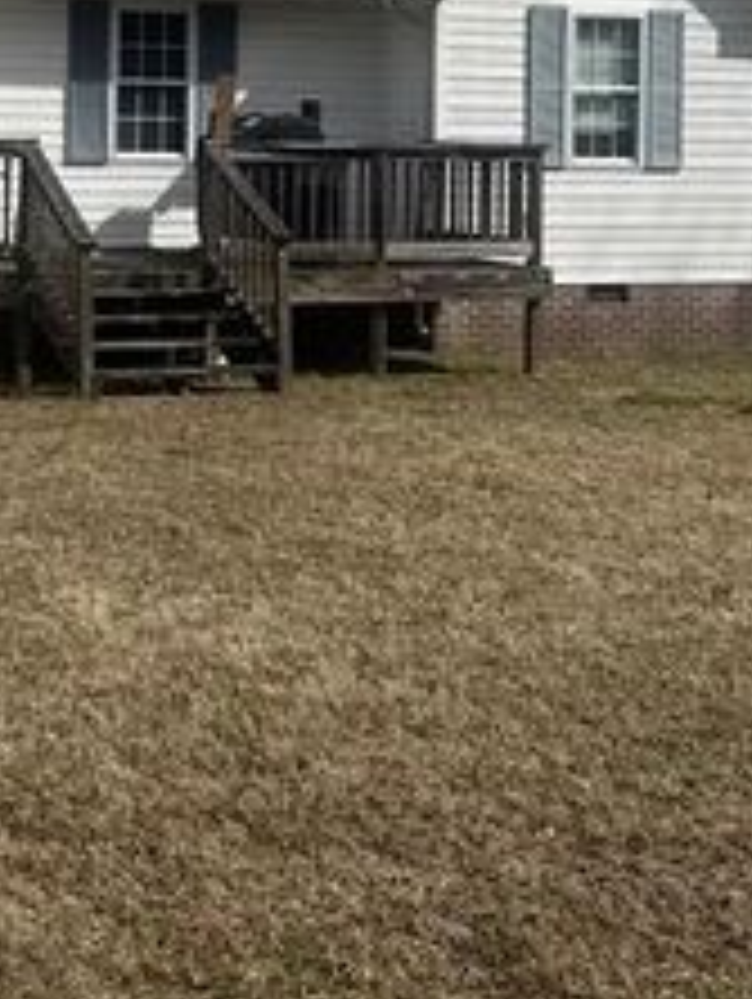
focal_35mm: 72
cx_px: -32
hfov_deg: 19.8
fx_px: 2082
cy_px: 106
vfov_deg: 26.1
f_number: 1.78
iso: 80
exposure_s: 1/10309
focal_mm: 6.76
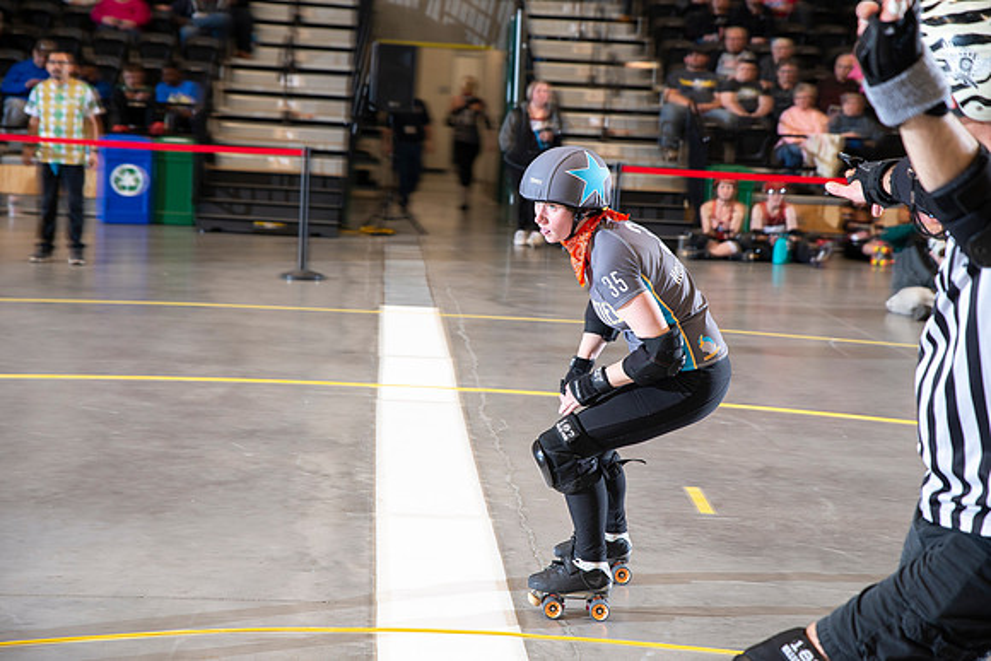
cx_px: 496
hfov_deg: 28.8
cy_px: 330
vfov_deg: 19.5
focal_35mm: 70
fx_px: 1927
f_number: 5.6
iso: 640
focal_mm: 70
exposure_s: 1/160
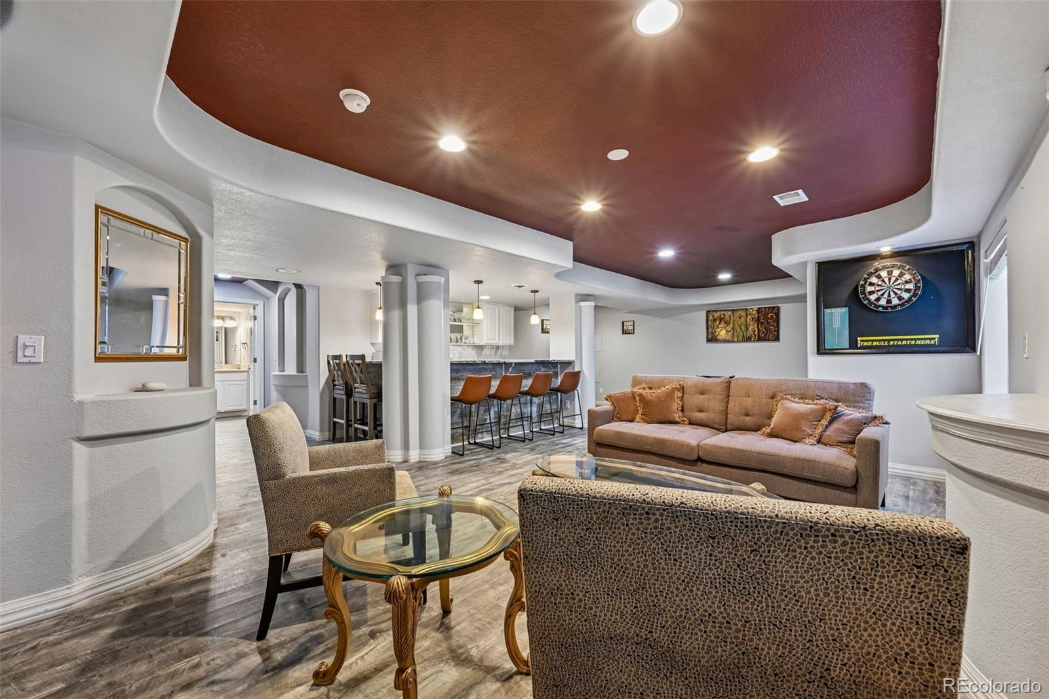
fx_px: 408
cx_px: 524
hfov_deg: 104.3
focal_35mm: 14
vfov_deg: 81.2
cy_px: 350
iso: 400
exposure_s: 1/1.67
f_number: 10
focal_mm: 14
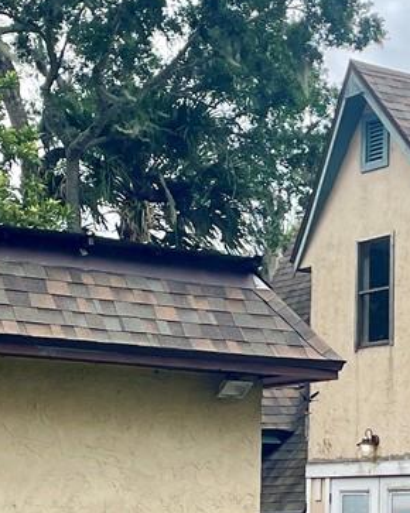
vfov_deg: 17.1
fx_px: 1700
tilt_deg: +5.4
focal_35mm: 112
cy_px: 380
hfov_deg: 13.7
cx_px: 174
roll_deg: -0.8
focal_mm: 4.2
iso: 32
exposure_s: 1/1984
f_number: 1.6
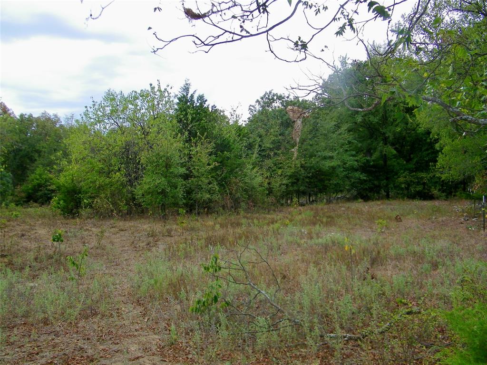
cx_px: 244
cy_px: 182
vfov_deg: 44.2
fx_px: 450
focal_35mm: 32
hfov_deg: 56.8
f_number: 3.6
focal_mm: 5.8
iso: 80
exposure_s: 1/250
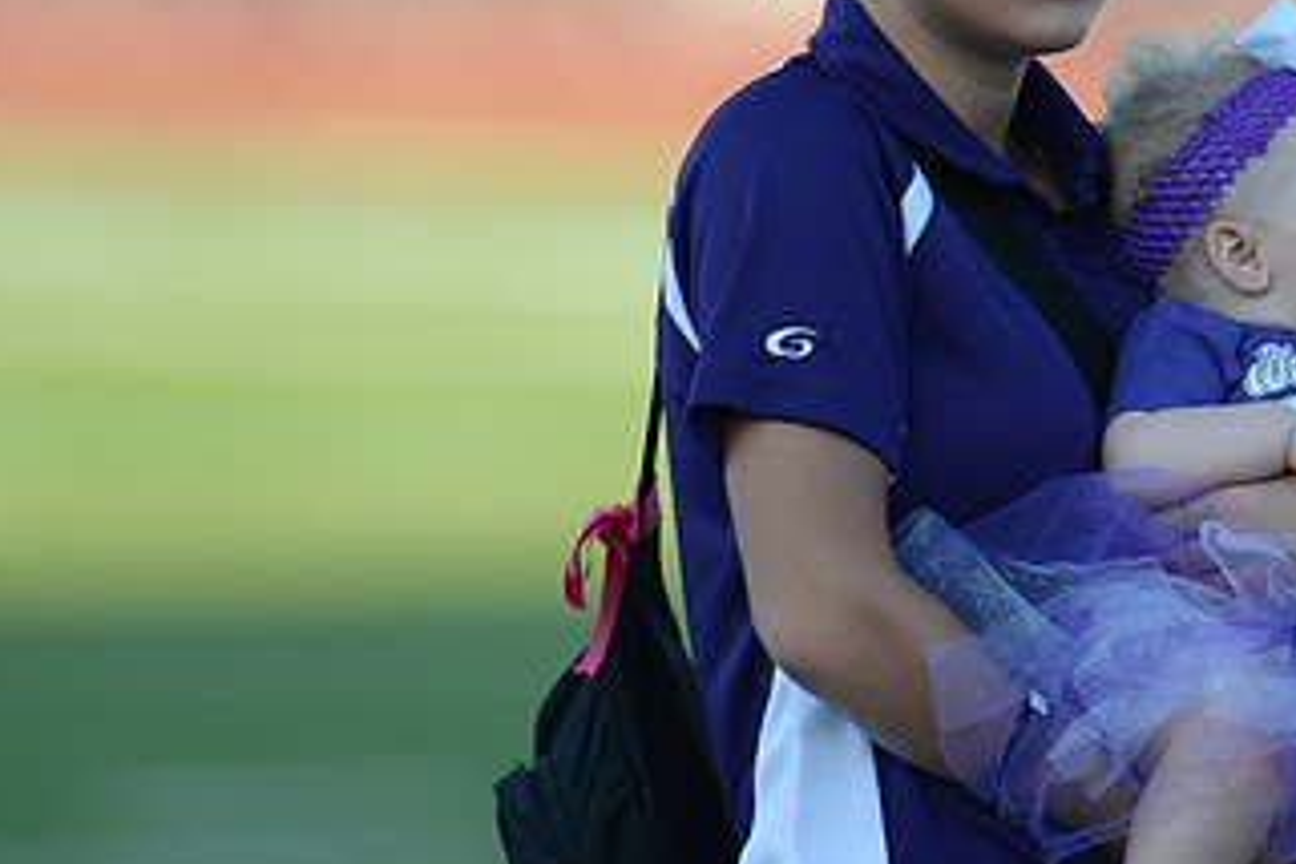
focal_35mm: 993
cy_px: 180
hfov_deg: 2.1
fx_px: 35745
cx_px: 1147
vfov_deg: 1.4
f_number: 4
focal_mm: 550
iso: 800
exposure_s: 1/2000
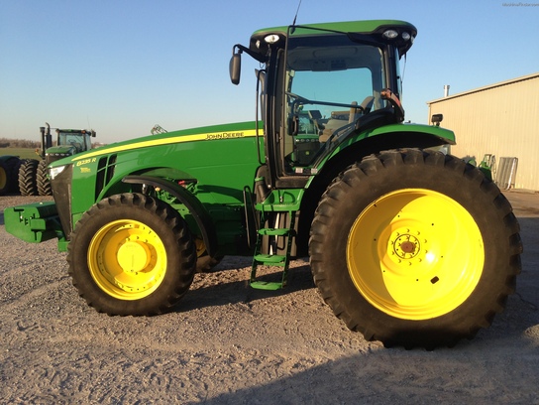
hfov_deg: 55.4
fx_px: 514
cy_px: 202
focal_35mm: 33
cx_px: 270
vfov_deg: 42.9
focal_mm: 4.13
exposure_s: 1/645
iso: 50
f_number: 2.4
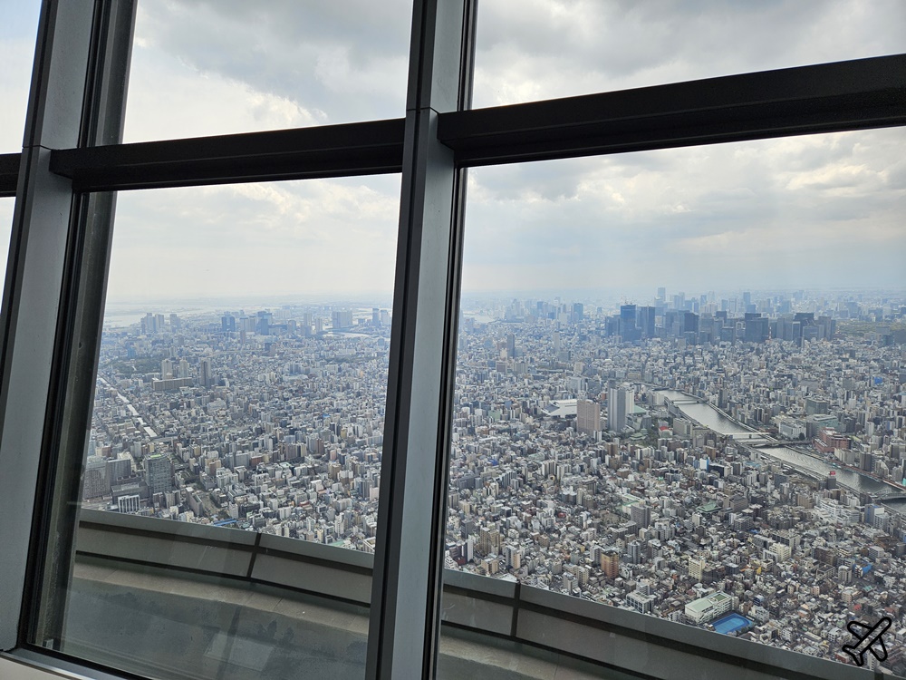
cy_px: 340
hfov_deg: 73.9
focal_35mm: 23
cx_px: 453
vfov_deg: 58.9
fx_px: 602
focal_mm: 5.4
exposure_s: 1/1461
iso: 25
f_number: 1.8
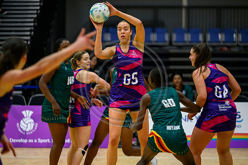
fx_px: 1225
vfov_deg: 7.7
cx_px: 124
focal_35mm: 178
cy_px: 82
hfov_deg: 11.6
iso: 4000
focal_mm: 175
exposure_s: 1/1000
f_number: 2.8
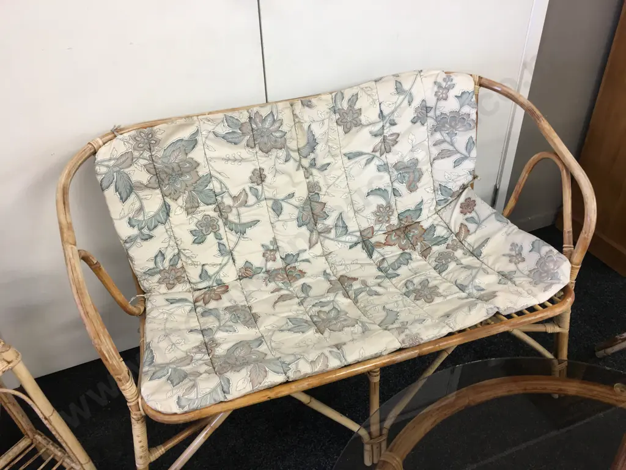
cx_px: 313
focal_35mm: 29
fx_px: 524
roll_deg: +2.7
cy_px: 235
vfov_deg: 48.2
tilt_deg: -34.9
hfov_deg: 61.7
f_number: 2.2
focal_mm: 4.15
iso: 32
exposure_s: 1/17
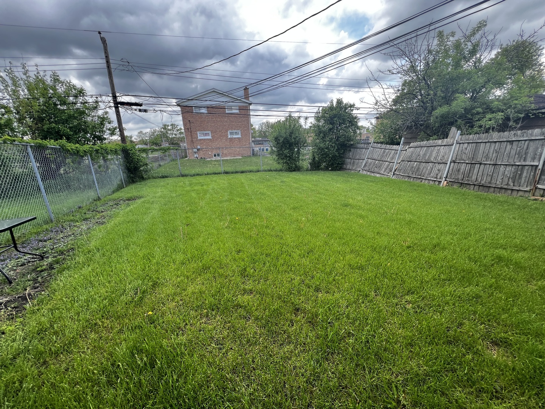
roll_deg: +4.8
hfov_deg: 106.2
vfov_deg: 89.9
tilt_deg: -15.7
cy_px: 204
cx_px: 272
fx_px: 205
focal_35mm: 13
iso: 32
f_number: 1.8
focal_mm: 1.57
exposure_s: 1/122
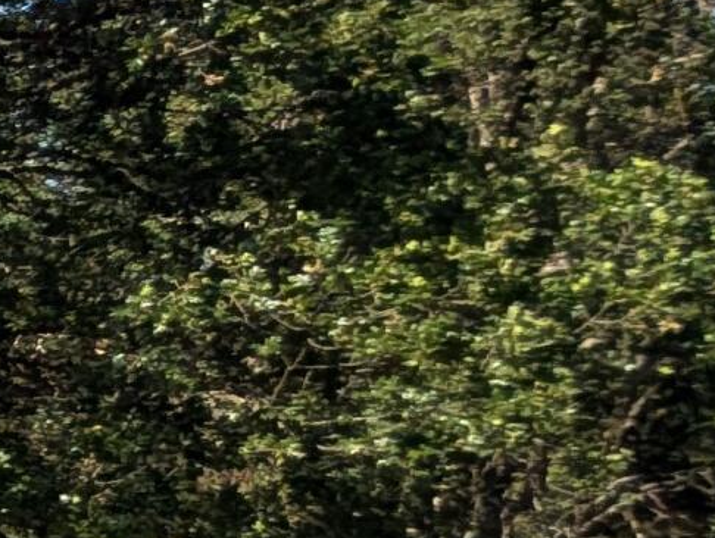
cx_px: -1371
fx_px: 1531
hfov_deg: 11.9
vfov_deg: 19.6
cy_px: 492
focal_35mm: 74
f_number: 1.7
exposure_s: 1/2169
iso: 55
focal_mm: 2.02
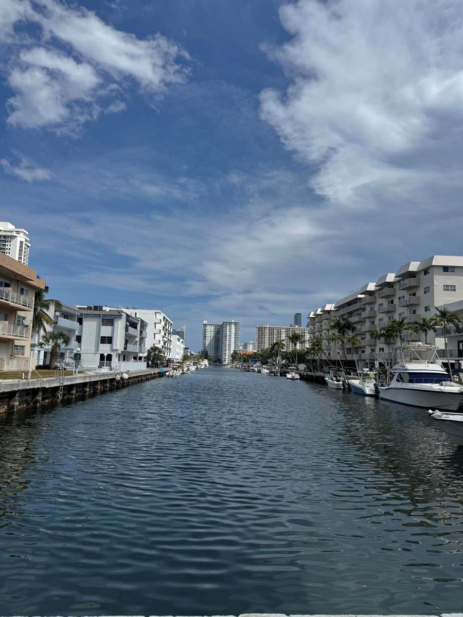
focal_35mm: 24
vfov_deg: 71.6
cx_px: 232
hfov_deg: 56.8
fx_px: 428
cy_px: 308
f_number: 1.78
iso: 80
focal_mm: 6.76
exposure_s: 1/9009
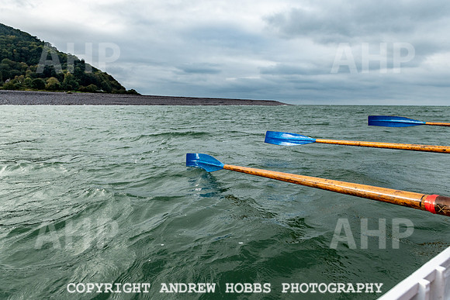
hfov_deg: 68.7
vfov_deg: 49.1
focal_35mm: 26
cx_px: 225
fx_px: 329
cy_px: 150
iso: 280
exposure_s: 1/2000
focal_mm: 24
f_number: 5.6
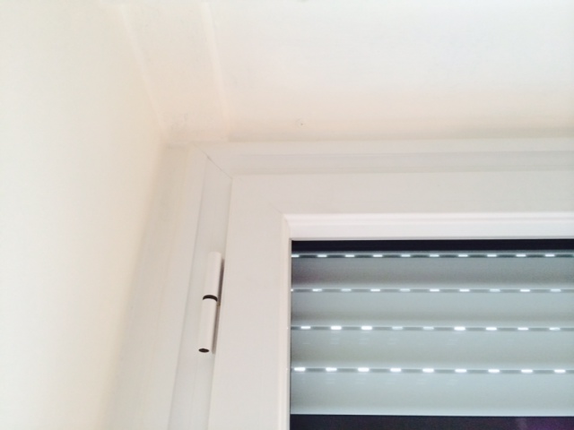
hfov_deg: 60.0
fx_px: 497
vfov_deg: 46.8
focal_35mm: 30
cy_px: 215
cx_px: 287
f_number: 2.2
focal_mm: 4.12
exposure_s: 1/30
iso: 160
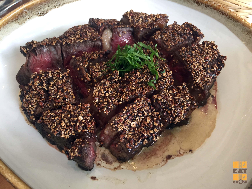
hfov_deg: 61.7
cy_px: 94
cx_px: 126
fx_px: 211
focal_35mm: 29
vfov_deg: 48.2
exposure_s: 1/33
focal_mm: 4.15
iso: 64
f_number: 2.2
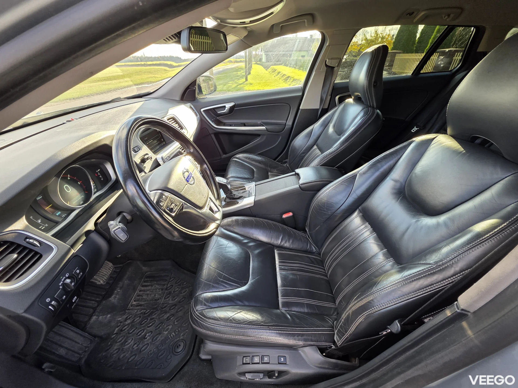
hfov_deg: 106.2
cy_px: 194
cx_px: 259
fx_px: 195
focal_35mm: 13
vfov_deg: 89.9
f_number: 1.9
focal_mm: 2.2
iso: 40
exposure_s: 1/100
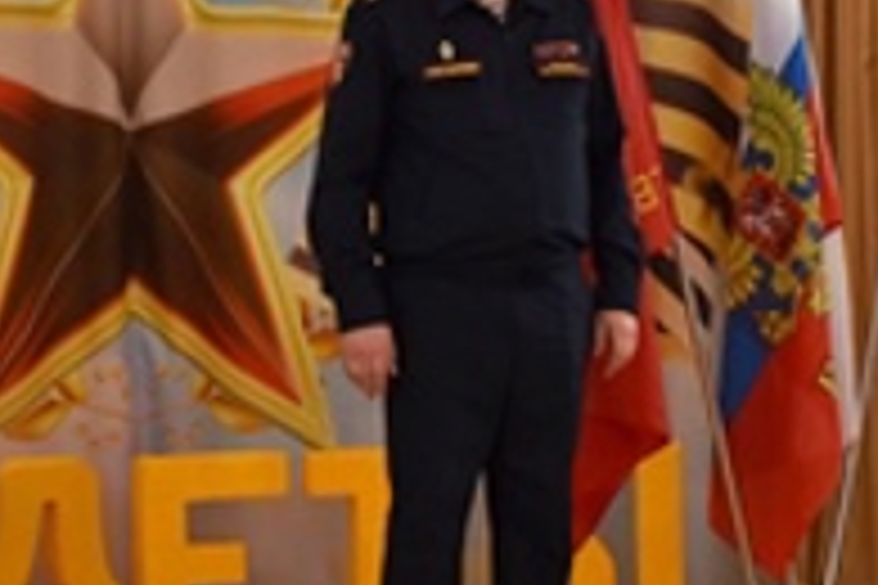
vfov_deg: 11.3
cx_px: 549
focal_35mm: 121
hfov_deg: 16.9
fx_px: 2949
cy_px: 266
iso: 500
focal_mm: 21
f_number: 3.8
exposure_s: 1/250
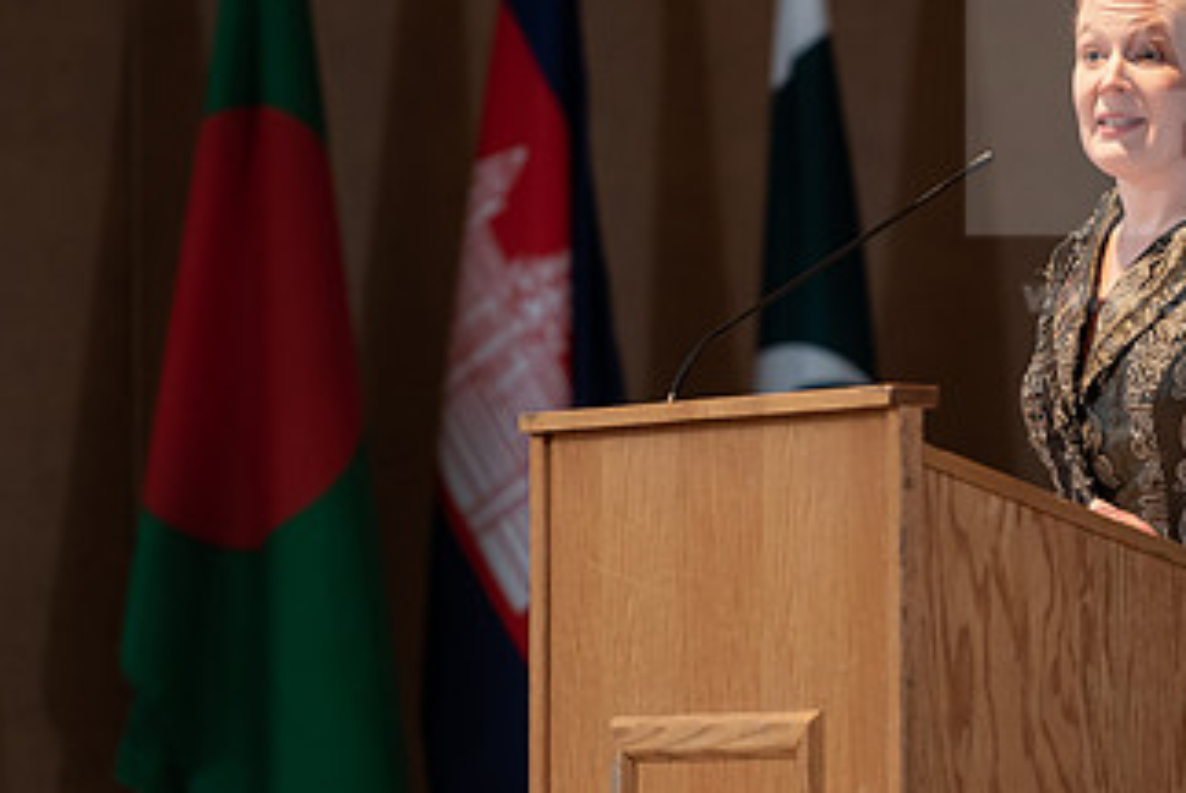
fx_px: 10947
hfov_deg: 6.2
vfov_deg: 4.1
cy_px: 373
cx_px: 856
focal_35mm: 332
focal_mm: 185
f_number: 3.2
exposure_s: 1/200
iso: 1600
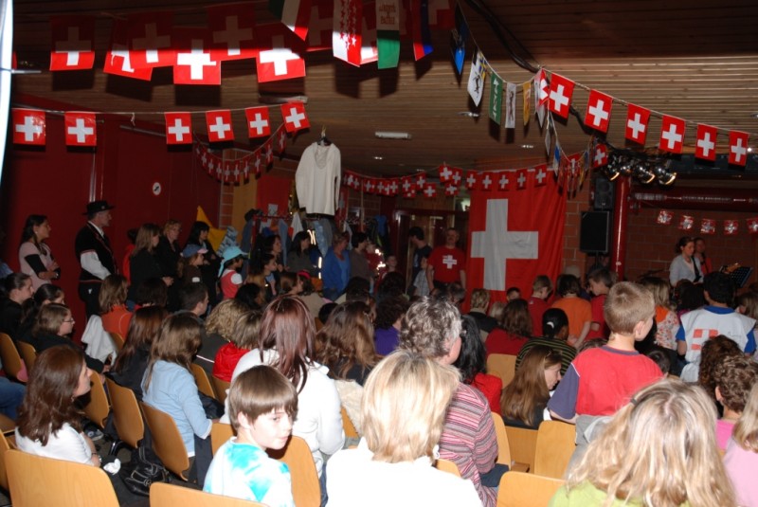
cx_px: 379
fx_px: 790
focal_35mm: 38
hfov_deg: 51.2
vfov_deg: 35.6
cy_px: 254
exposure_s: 1/60
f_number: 4
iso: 200
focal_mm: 25
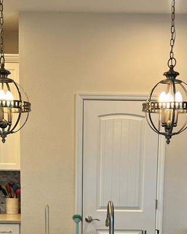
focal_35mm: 65
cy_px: 206
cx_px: 99
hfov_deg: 23.5
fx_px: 450
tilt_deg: -7.4
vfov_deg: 28.2
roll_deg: -0.9
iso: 80
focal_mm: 5.7
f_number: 1.5
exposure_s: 1/60
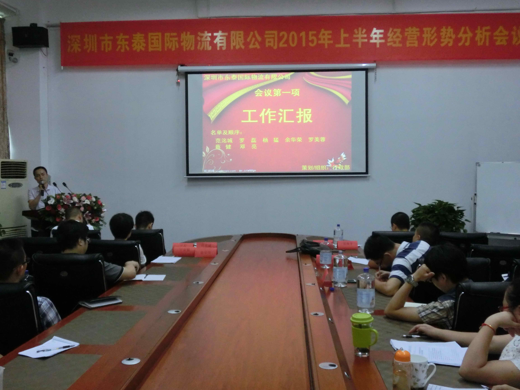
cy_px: 195
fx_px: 526
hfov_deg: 52.6
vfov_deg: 40.7
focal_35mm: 35
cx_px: 260
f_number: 4
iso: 800
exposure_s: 1/80
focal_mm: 6.1
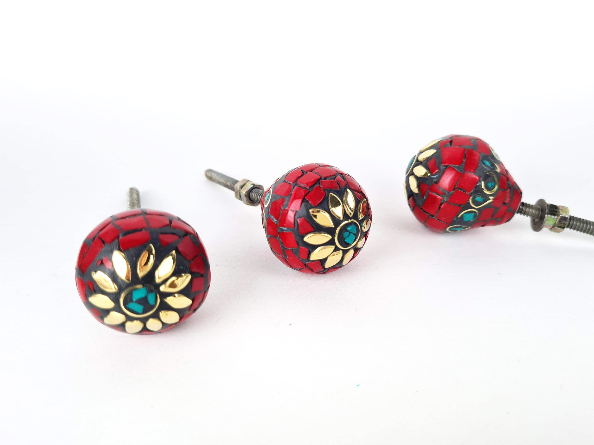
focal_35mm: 26
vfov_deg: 53.1
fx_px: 446
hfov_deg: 67.3
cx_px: 297
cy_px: 222
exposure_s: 1/255
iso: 50
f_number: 1.8
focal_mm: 5.4
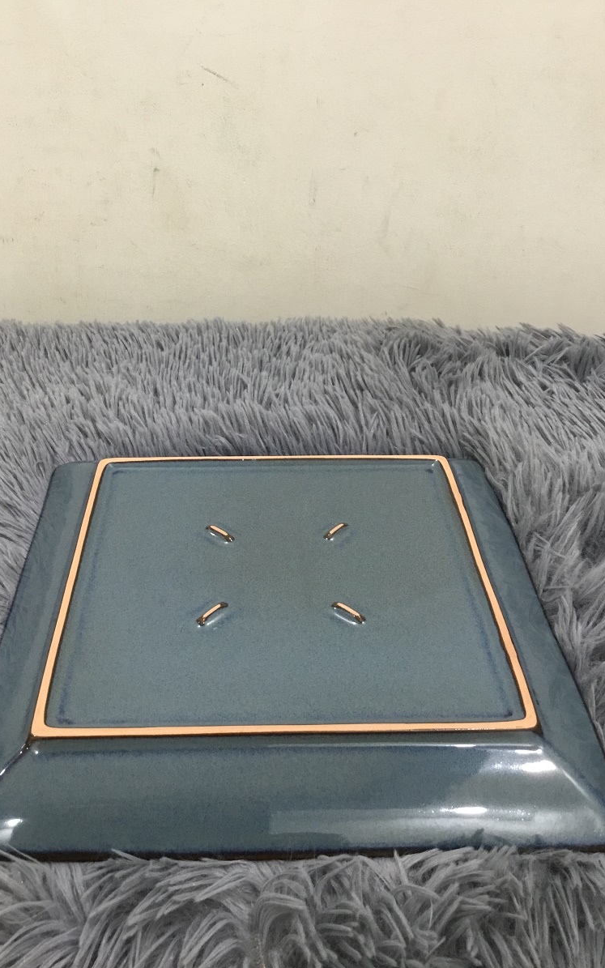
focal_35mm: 33
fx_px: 870
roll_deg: +1.2
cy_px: 484
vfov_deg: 58.1
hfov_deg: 38.3
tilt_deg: -34.1
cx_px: 271
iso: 125
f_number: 2.4
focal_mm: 3.3
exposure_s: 1/33
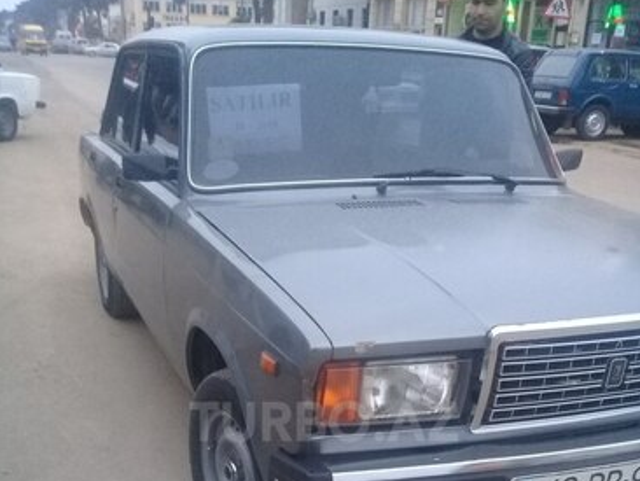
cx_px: 323
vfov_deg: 32.8
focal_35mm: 42
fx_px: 777
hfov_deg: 44.8
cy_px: 422
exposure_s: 1/25
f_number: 2.2
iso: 200
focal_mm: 3.3
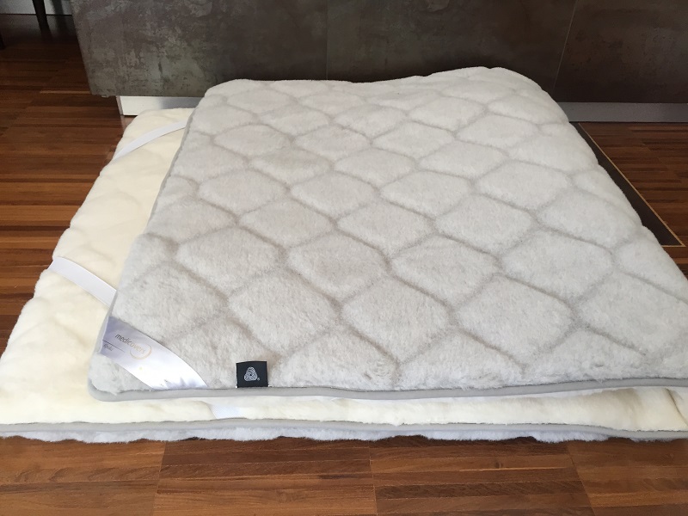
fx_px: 576
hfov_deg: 61.7
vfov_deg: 48.2
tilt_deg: -38.2
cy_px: 258
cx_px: 344
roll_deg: -4.7
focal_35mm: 29
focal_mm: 4.15
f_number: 2.2
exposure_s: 1/33
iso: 40
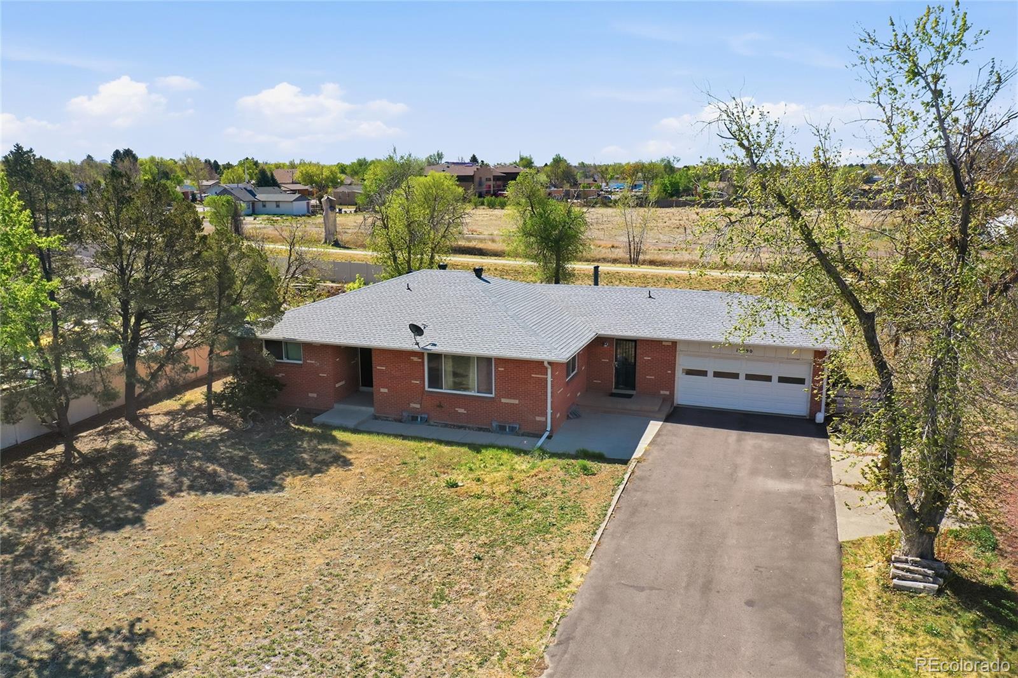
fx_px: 792
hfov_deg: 65.5
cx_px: 509
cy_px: 339
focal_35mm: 28
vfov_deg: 46.4
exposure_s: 1/400
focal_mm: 10.3
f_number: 5.6
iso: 100
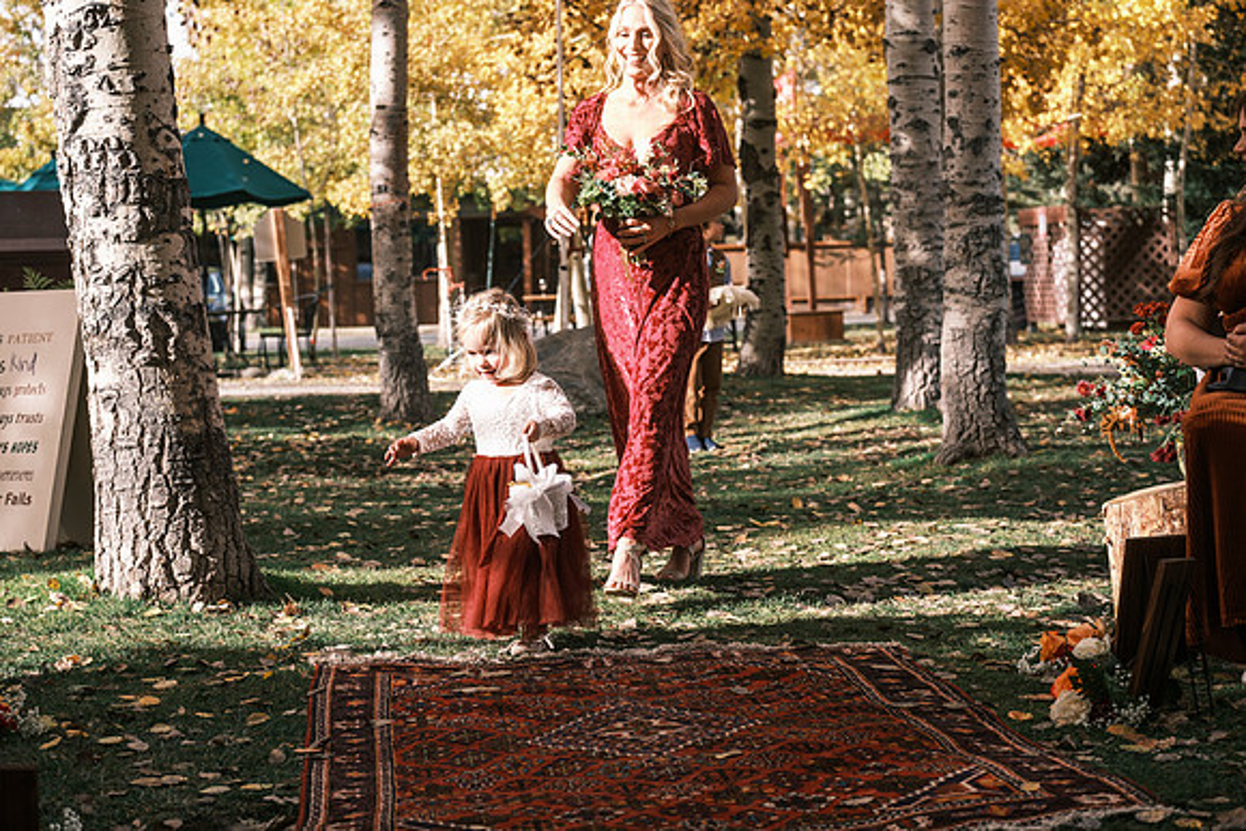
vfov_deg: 13.8
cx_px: 623
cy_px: 416
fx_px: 3427
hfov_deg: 20.6
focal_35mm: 99
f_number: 4
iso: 400
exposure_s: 1/500
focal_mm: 66
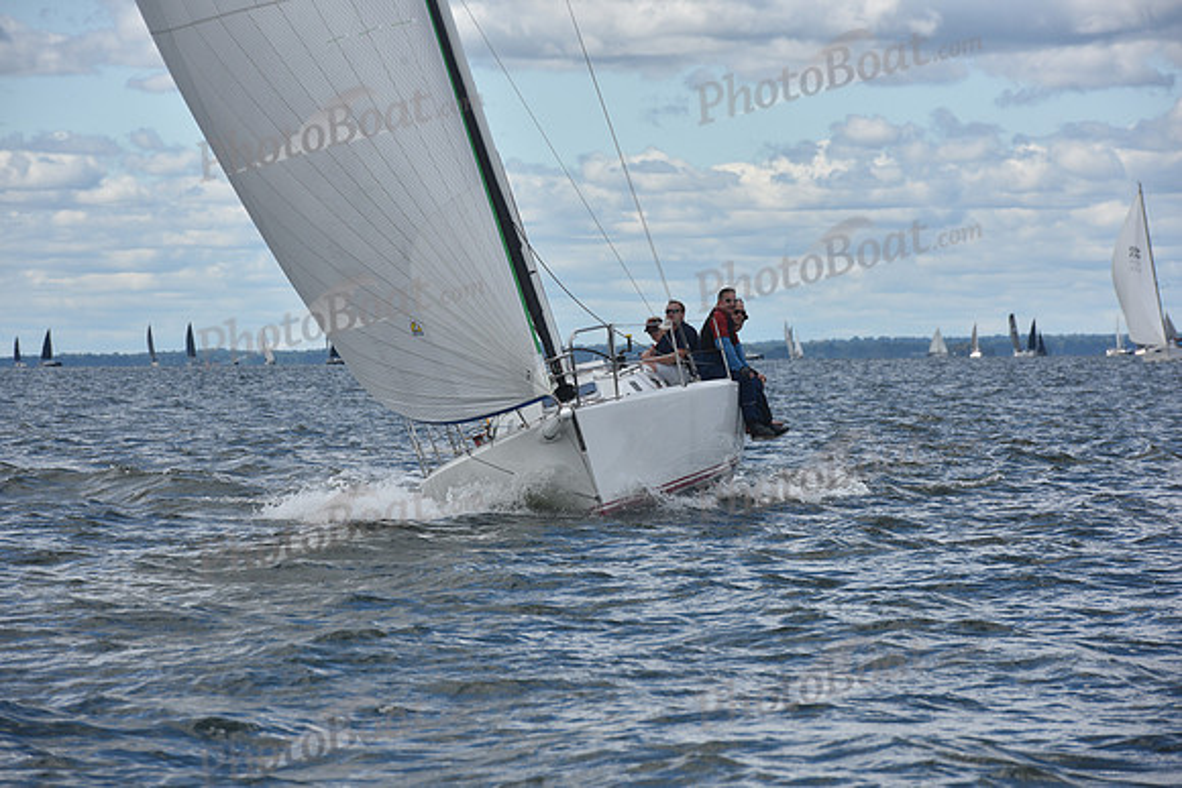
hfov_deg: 10.3
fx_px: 6568
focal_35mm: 200
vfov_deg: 6.9
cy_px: 394
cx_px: 591
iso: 250
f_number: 10
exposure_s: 1/800
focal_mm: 200
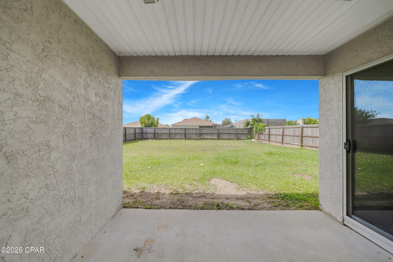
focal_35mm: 12
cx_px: 196
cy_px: 131
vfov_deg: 90.0
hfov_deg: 112.6
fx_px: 131
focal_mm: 12
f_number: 5.6
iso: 100
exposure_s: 1/500
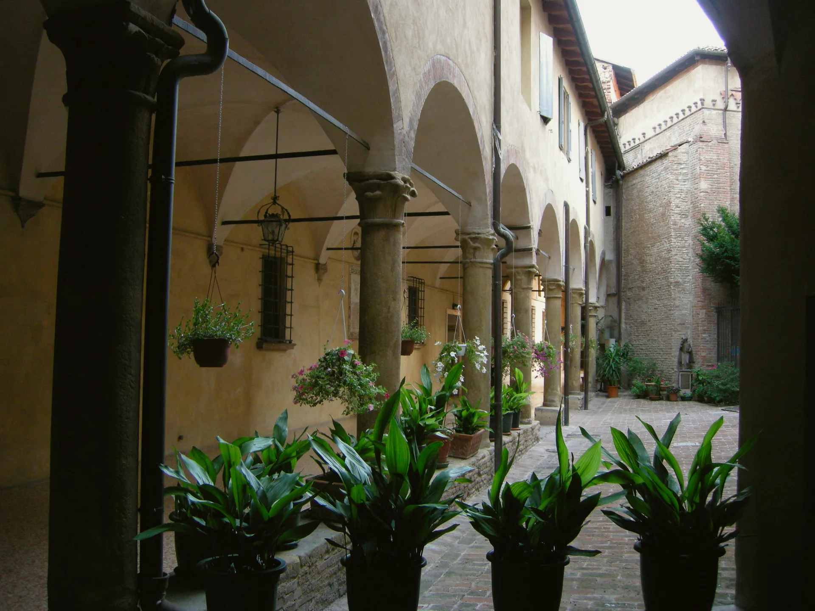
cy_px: 306
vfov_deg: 39.7
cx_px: 408
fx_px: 848
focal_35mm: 36
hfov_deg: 51.4
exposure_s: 1/60
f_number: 2.7
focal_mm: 7.5
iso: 205
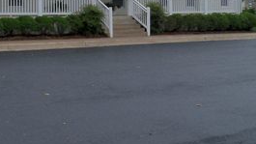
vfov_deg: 16.1
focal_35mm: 72
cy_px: -26
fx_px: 489
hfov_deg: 29.0
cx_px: 72
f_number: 3.5
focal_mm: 6.2
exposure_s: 1/320
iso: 160
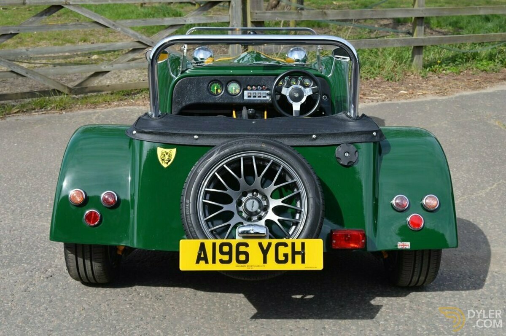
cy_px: 168
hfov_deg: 41.2
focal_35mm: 48
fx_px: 674
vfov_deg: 28.0
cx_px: 253
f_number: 7.1
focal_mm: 32
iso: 100
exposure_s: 1/200
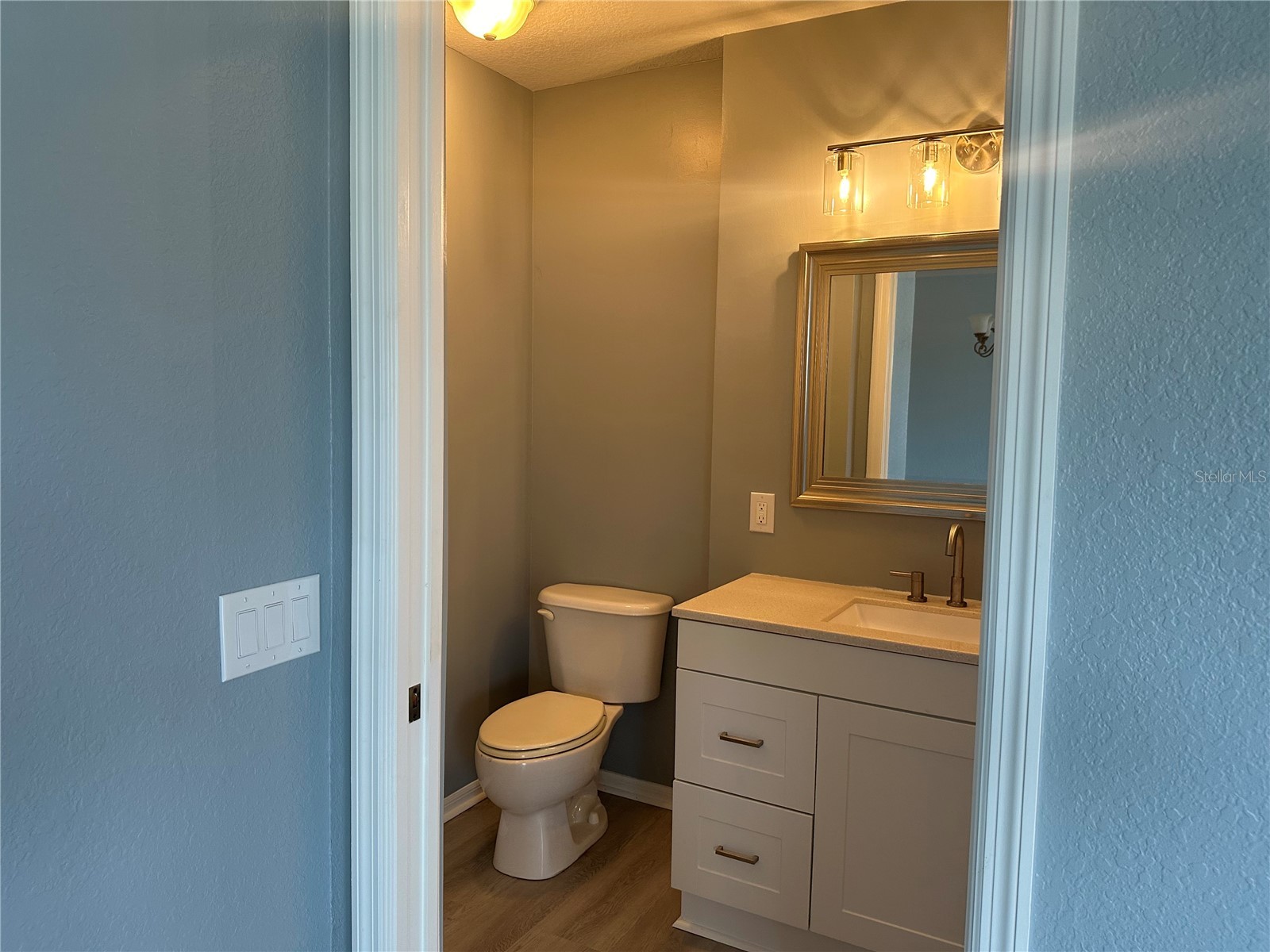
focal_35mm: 24
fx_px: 881
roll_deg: -1.2
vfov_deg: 56.8
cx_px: 635
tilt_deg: -3.2
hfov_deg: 71.6
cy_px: 476
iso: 200
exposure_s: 1/120
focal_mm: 6.86
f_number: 1.78
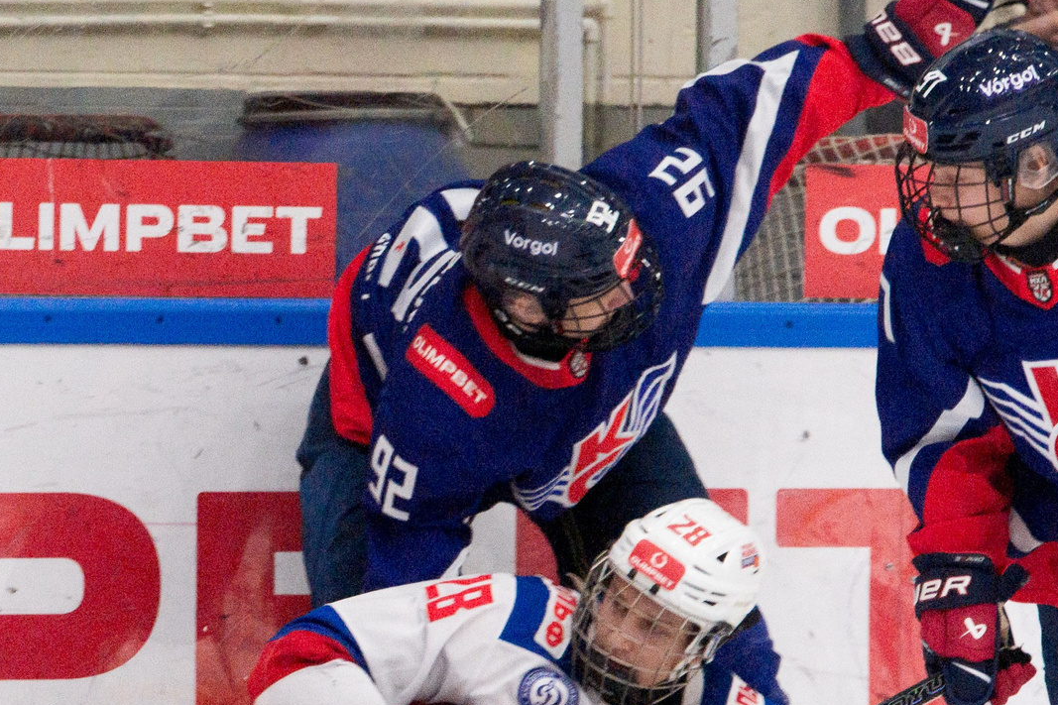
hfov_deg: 2.9
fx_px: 21155
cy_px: 667
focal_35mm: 720
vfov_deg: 1.9
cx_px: -181
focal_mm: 200
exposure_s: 1/1000
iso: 2000
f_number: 5.6
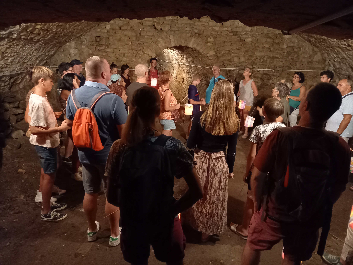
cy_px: 132
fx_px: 255
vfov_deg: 54.9
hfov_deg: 69.4
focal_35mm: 25
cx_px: 176
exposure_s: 1/16.7
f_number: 1.8
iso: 1600
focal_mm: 4.65
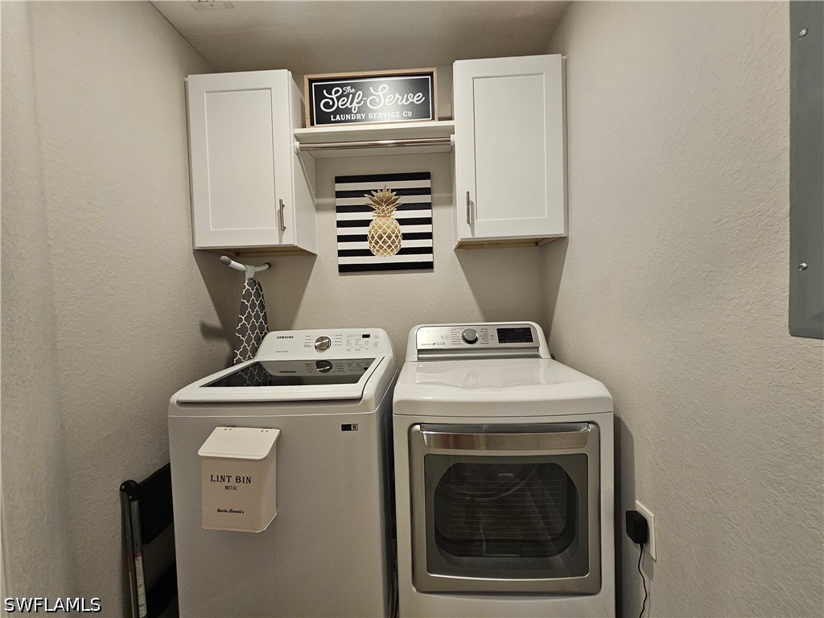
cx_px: 412
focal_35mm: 13
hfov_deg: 106.2
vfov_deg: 89.9
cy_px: 309
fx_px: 309
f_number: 2.2
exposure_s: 1/60
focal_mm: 2.2
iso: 200
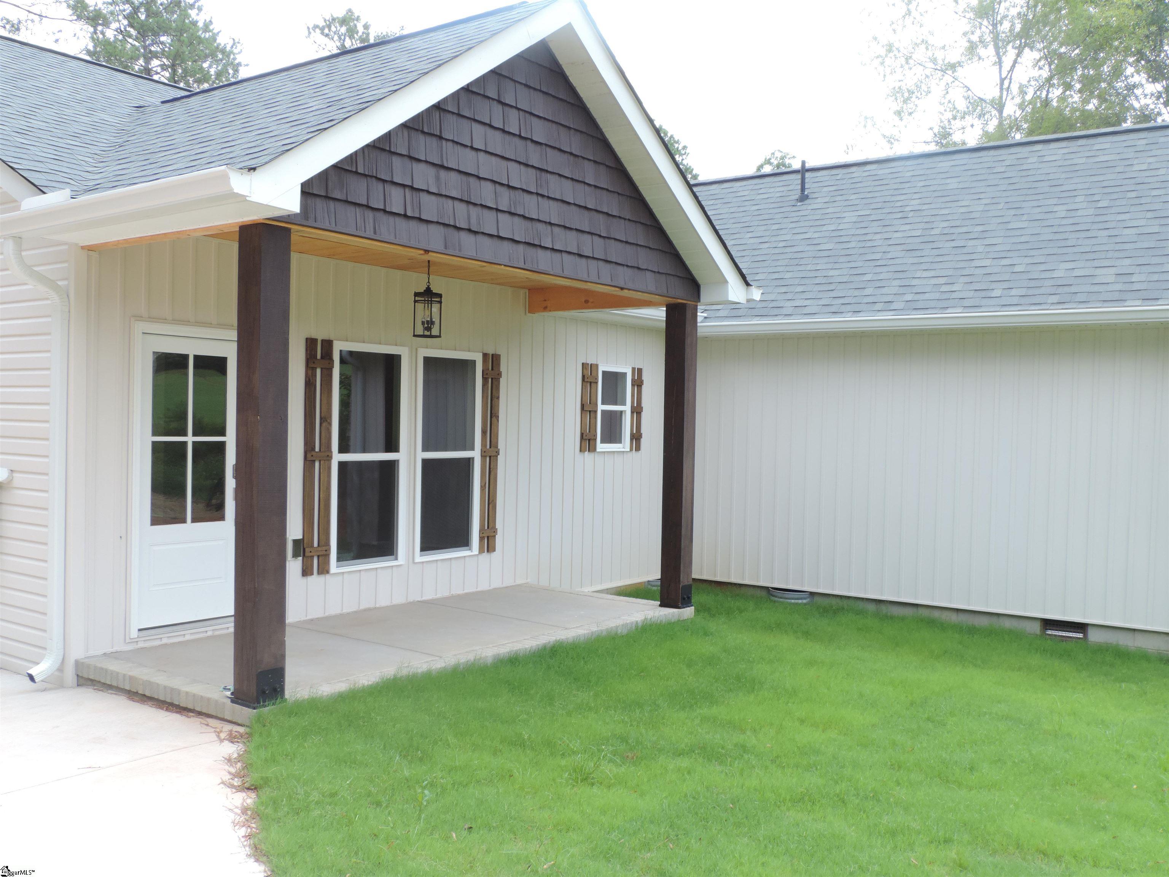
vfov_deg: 42.9
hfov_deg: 55.4
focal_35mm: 33
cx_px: 584
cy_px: 438
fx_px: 1114
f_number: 5.6
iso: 80
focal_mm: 5.8
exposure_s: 1/60
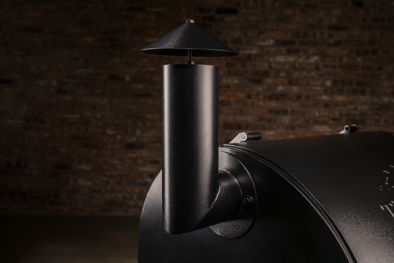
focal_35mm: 35
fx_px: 383
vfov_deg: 37.9
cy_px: 132
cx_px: 197
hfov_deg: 54.4
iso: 160
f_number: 7.1
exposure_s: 1/160
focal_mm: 35
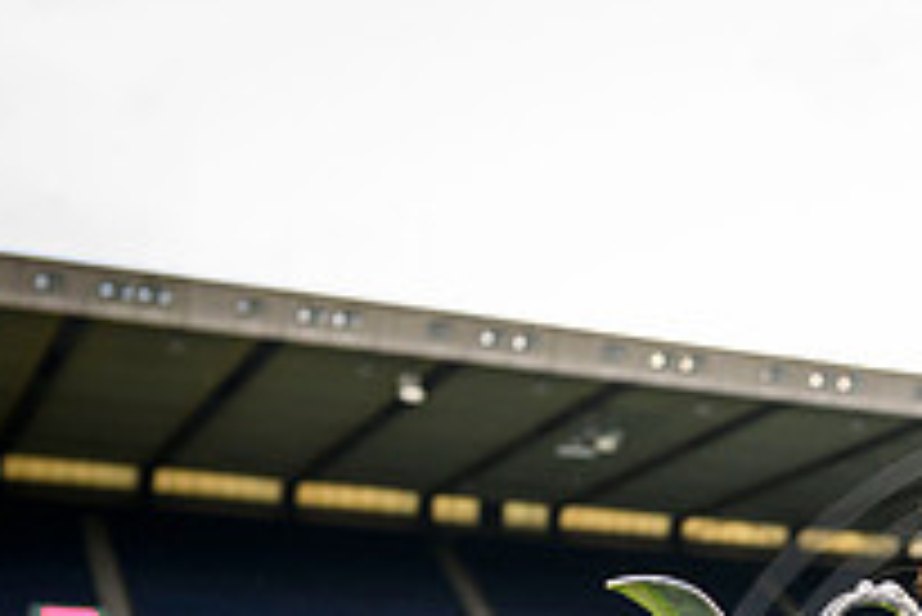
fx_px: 2537
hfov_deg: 19.3
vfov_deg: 13.2
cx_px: 1129
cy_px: 857
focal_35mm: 99
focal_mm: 35
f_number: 4.5
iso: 320
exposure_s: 1/160
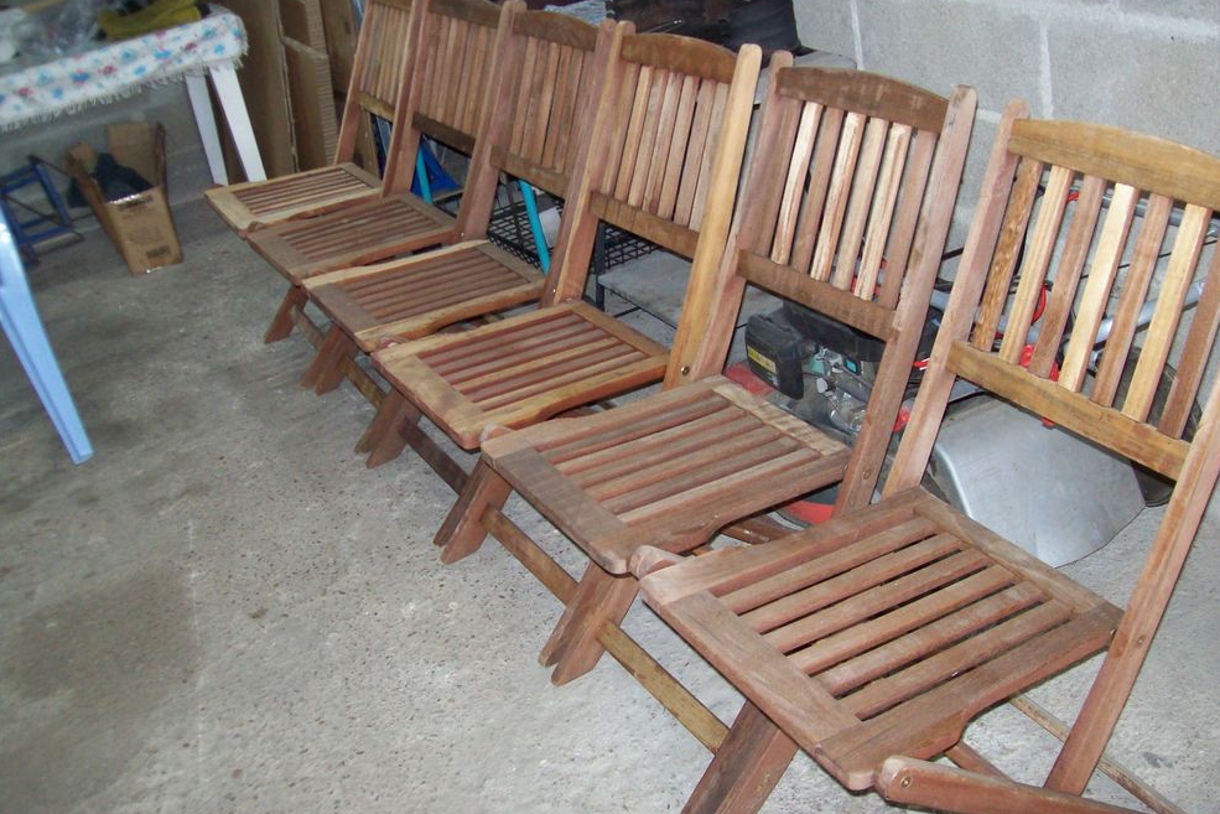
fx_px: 1288
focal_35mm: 38
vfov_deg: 35.0
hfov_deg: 50.7
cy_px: 370
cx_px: 608
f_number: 2.7
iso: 200
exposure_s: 1/64
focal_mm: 6
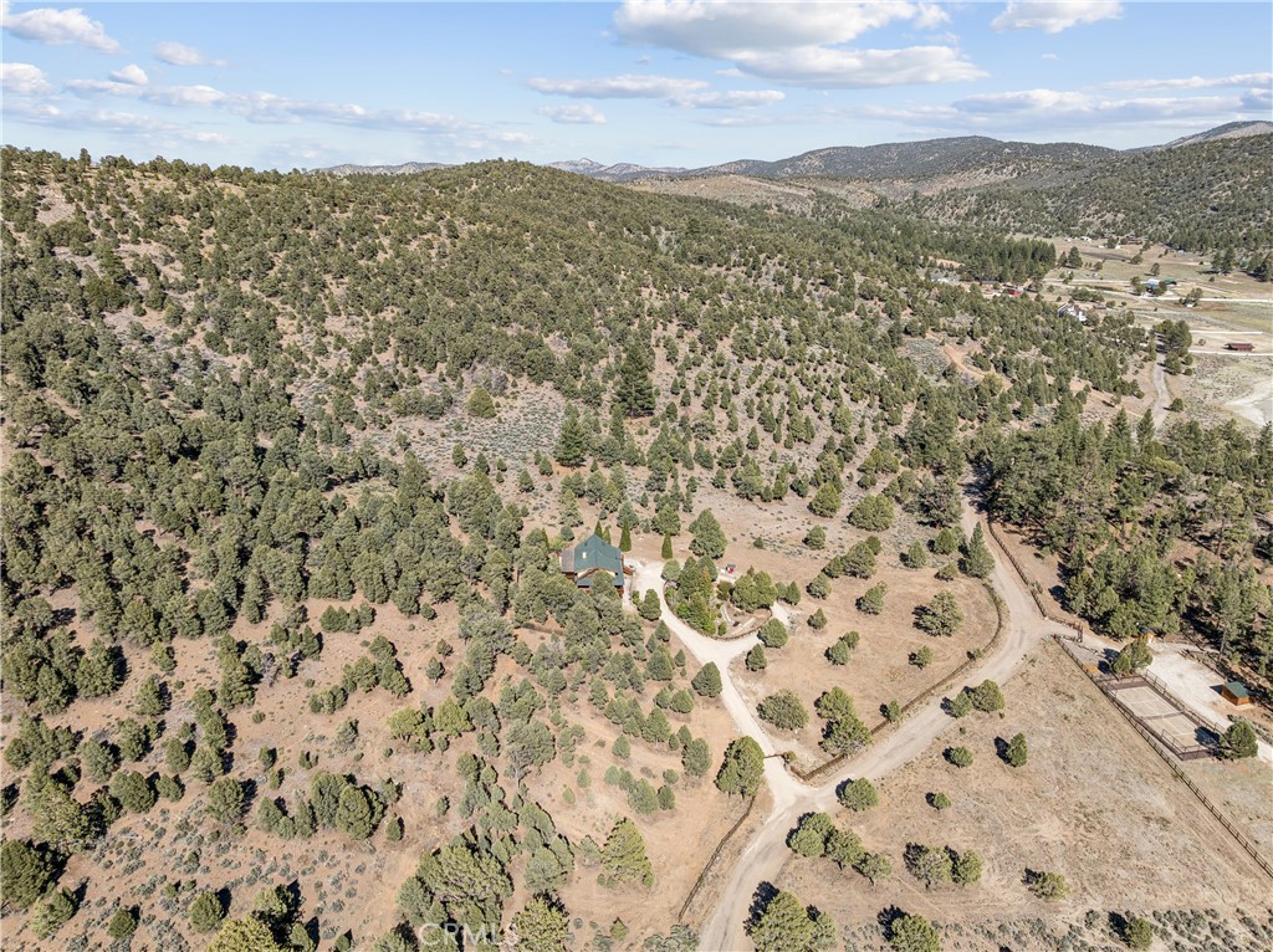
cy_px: 476
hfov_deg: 71.6
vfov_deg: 56.7
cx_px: 636
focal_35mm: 24
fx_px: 882
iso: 100
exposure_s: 1/80
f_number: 2.8
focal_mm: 12.3
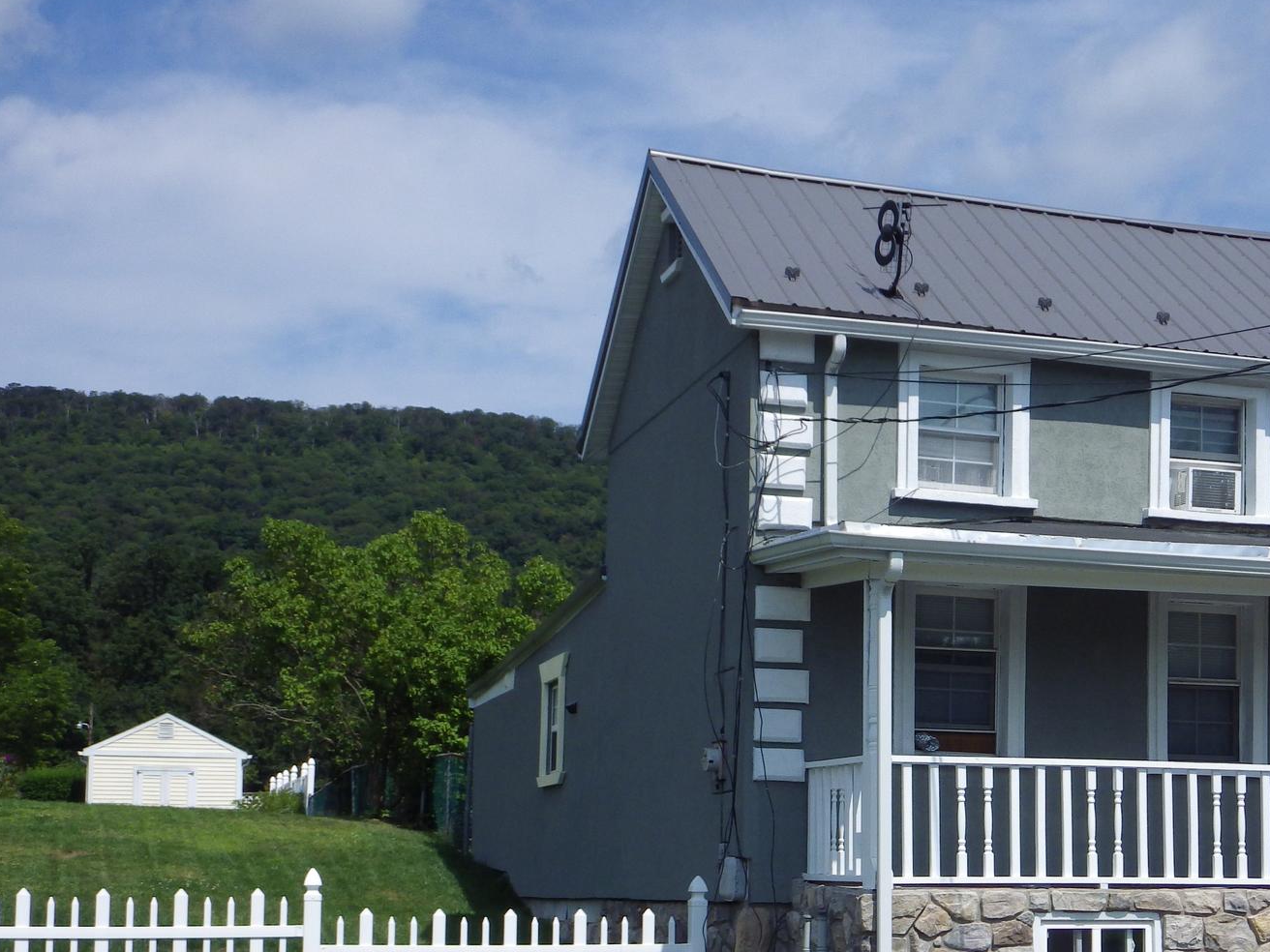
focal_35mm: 64
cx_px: 908
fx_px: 2348
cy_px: 689
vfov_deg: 22.8
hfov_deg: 29.9
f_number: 3.6
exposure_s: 1/1250
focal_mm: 7.4
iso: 100
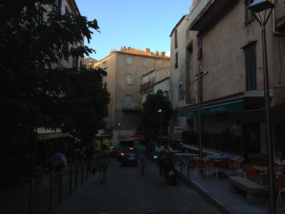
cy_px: 107
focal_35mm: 35
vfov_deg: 40.7
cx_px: 142
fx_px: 288
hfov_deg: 52.6
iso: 64
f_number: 2.4
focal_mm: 4.28
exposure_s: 1/310
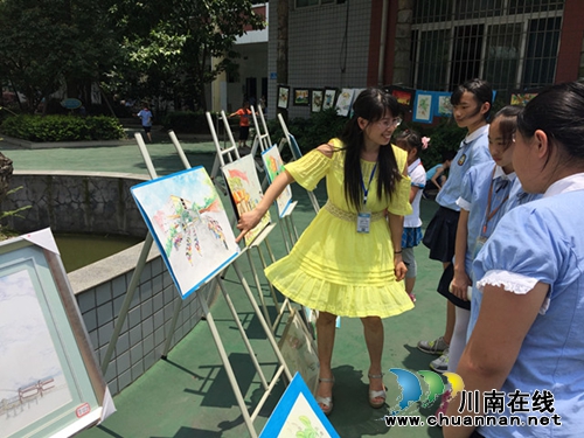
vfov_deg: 48.2
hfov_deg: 61.7
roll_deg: -3.0
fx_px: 489
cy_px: 219
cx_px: 292
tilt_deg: -15.4
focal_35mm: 29
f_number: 2.2
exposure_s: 1/2825
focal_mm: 4.15
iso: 32
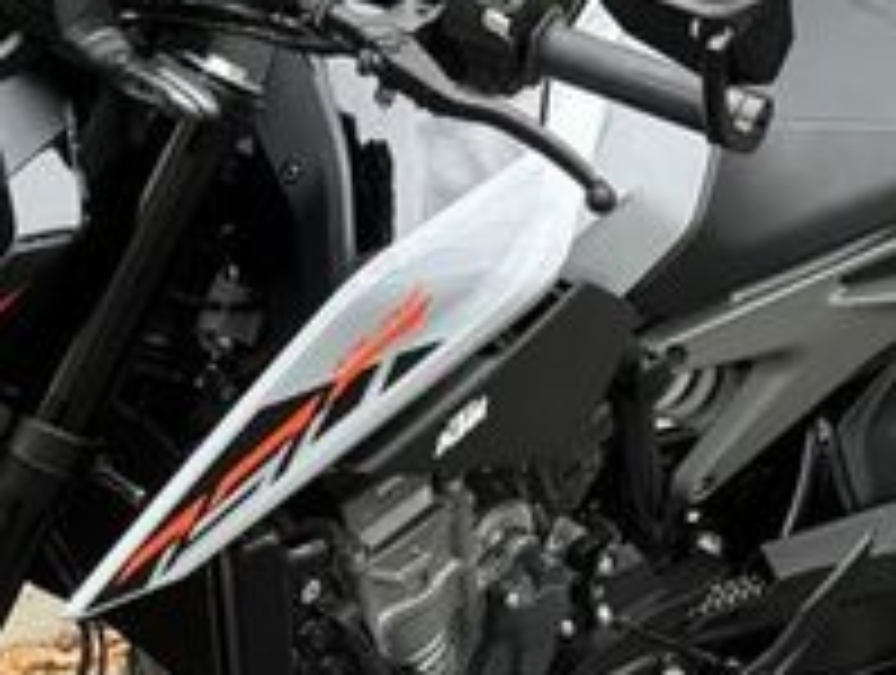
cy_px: 472
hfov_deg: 12.8
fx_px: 3993
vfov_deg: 9.7
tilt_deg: -18.0
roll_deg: -1.9
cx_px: 324
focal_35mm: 154
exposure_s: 1/172
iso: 80
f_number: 1.78
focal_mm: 6.76
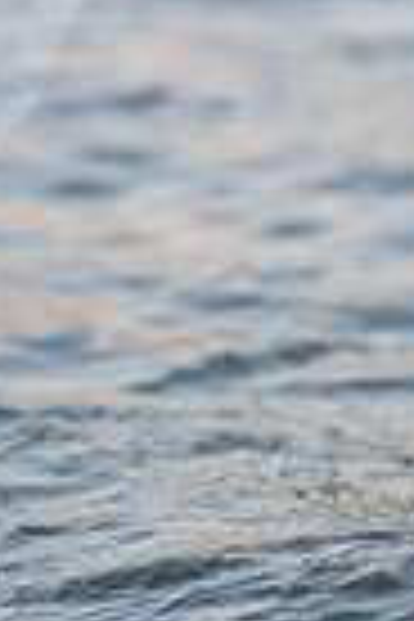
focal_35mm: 277
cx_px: -216
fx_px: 4778
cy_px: 50
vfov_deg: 7.4
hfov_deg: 4.9
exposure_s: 1/800
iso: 125
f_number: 1.6
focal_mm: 85
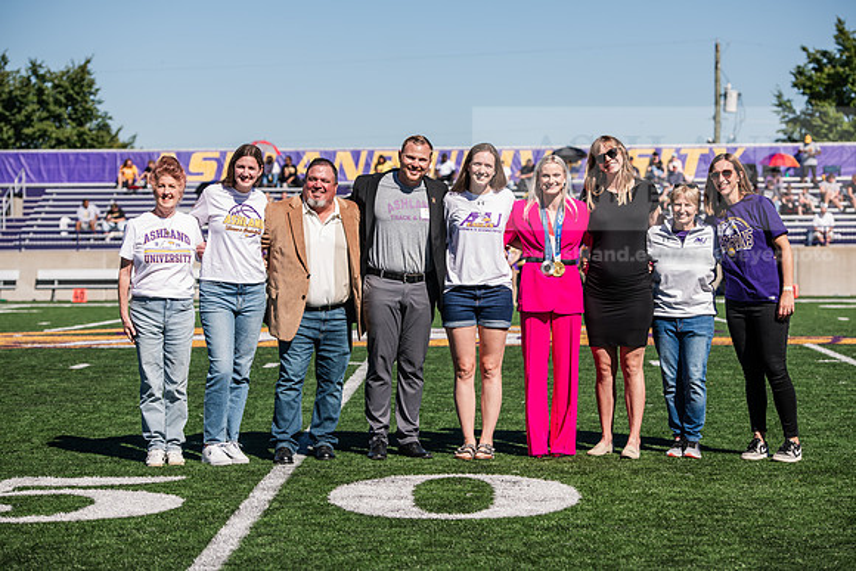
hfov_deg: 20.4
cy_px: 286
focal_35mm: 100
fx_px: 2378
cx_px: 428
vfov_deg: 13.7
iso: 80
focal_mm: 100
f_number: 4.5
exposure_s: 1/640
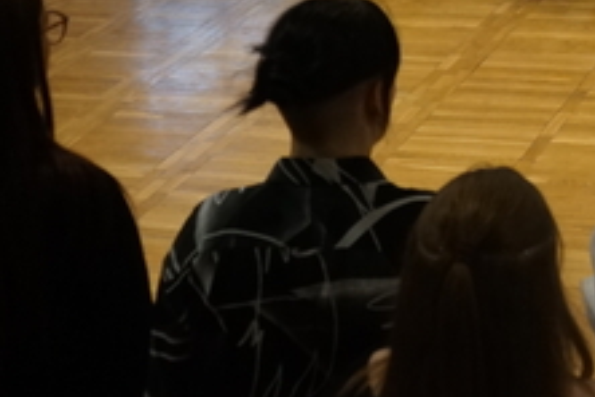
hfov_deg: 18.2
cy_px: -300
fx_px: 1719
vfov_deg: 12.2
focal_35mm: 104
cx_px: 795
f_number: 3.5
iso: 2000
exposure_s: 1/160
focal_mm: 28
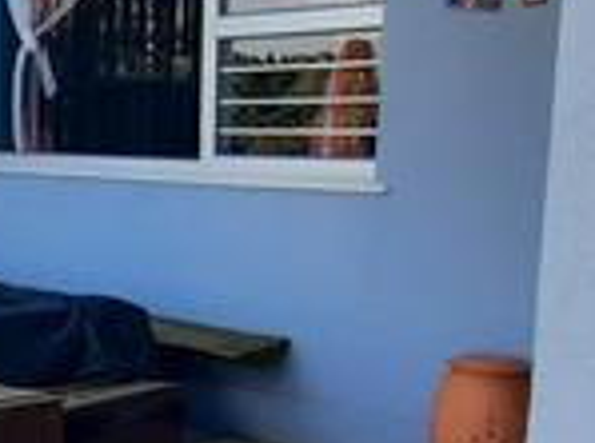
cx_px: -124
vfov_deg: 20.8
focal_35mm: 70
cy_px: 311
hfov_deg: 25.0
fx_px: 1200
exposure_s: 1/267
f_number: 2.2
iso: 40
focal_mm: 1.74
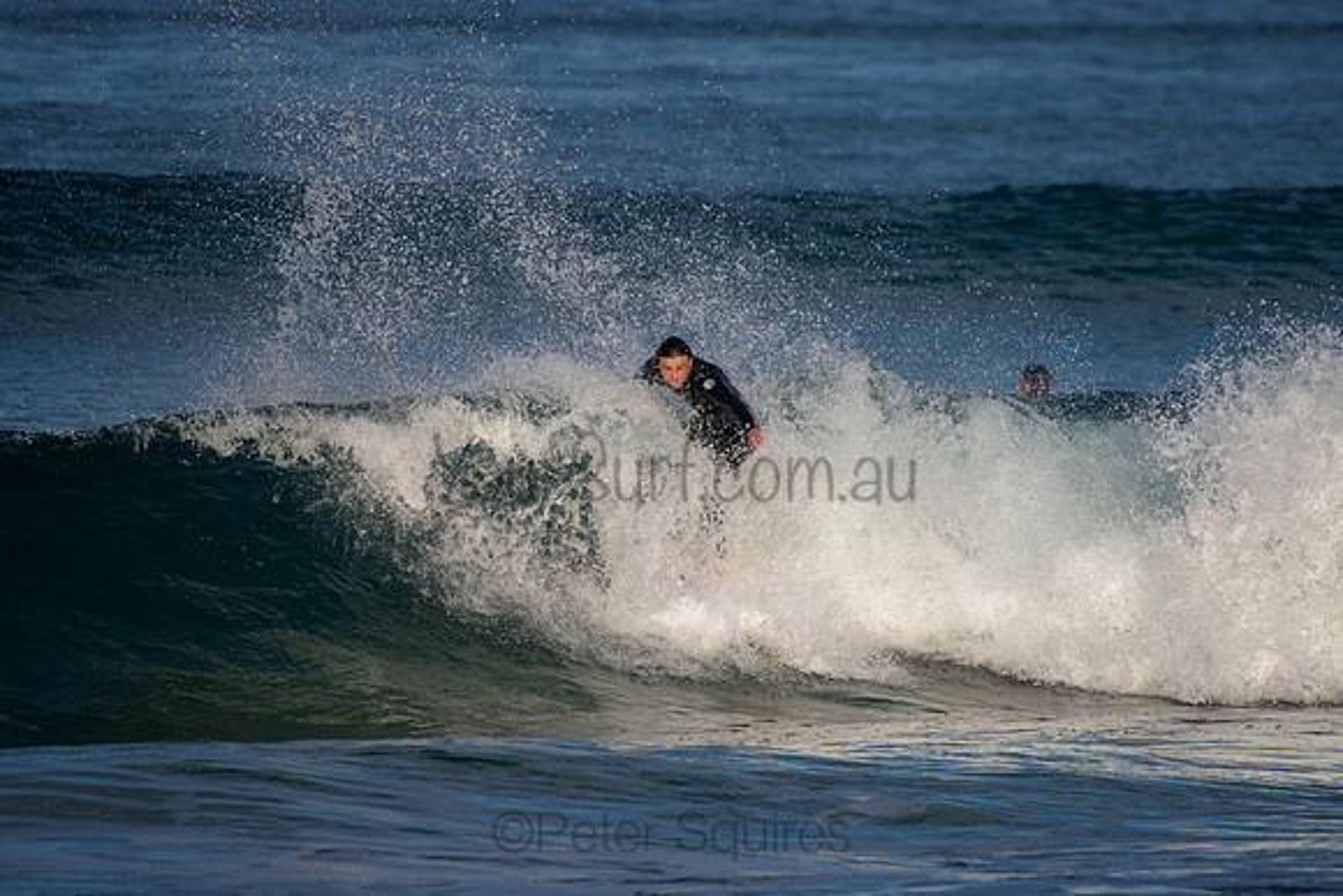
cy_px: 436
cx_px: 690
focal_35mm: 613
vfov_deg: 2.2
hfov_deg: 3.4
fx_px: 22883
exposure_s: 1/2000
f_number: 5.6
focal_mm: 500
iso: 140
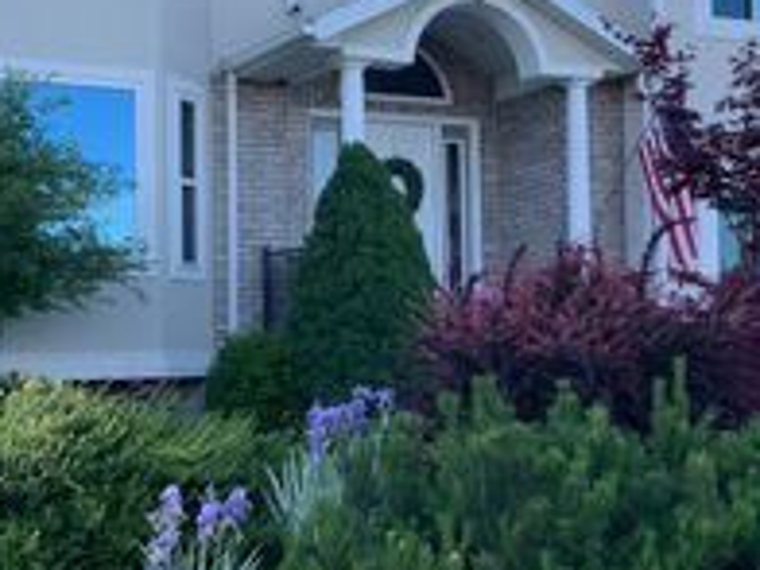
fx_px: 1625
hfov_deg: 26.2
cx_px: 492
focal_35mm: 74
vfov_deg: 19.9
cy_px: 269
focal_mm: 3
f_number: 1.8
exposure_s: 1/482
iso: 16
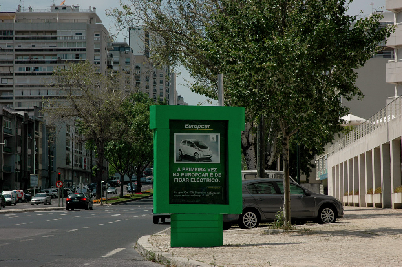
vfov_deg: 15.2
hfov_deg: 22.6
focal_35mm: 90
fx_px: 1004
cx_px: 201
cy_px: 134
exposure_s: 1/400
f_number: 10
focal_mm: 60
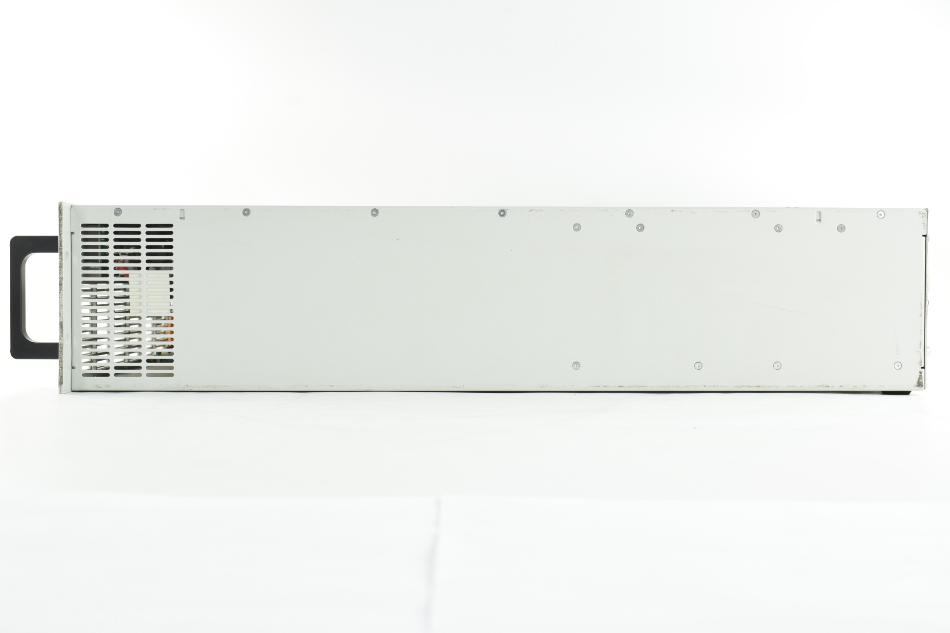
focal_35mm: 46
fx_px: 1227
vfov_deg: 28.9
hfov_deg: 42.3
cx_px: 475
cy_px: 316
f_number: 10
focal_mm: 31
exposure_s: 1/25
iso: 500
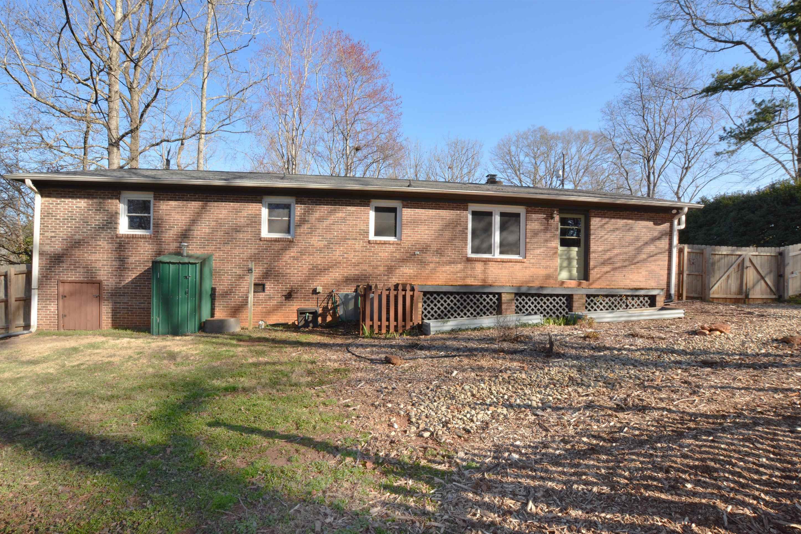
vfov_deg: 73.7
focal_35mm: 16
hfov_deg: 96.7
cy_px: 284
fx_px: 356
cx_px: 386
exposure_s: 1/400
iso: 800
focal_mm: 10
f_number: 10
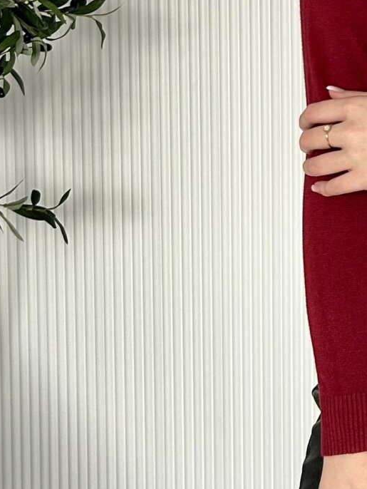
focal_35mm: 97
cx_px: 551
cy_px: -6
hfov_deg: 14.3
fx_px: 1370
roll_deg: +0.0
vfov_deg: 19.6
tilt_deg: -4.4
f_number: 1.5
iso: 125
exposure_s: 1/121
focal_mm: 5.7
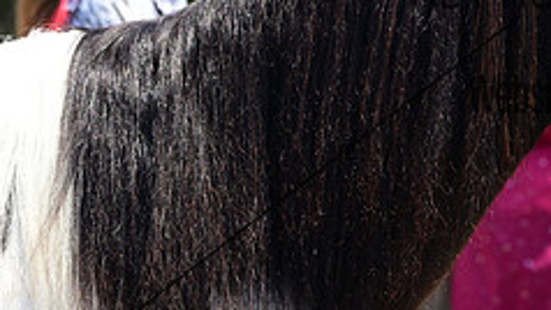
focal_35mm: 344
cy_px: -36
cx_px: 590
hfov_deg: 6.2
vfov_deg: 3.5
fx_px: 5027
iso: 1000
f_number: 6.3
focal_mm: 135
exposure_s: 1/1673
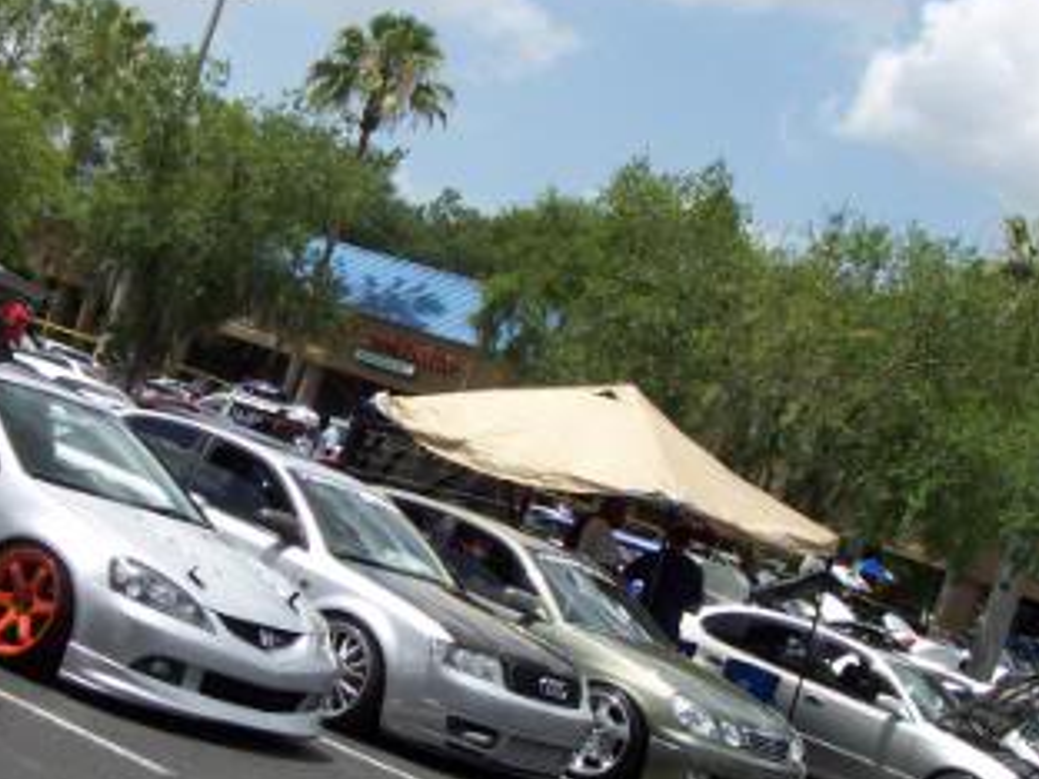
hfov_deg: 25.0
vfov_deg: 18.9
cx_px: 413
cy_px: 380
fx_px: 2341
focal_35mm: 78
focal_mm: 6.3
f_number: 4
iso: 64
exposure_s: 1/640
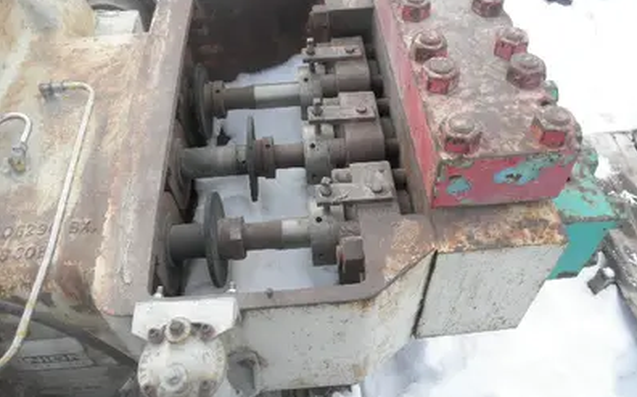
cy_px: 161
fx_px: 521
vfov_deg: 41.6
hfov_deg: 62.9
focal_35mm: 30
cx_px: 320
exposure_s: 1/125
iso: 64
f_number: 3
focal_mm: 5
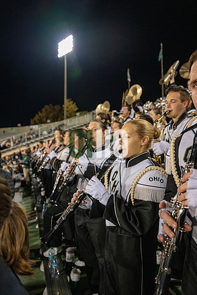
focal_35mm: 24
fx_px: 197
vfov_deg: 73.7
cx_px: 98
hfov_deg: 53.1
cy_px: 148
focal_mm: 24
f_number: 3.2
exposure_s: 1/500
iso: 2000
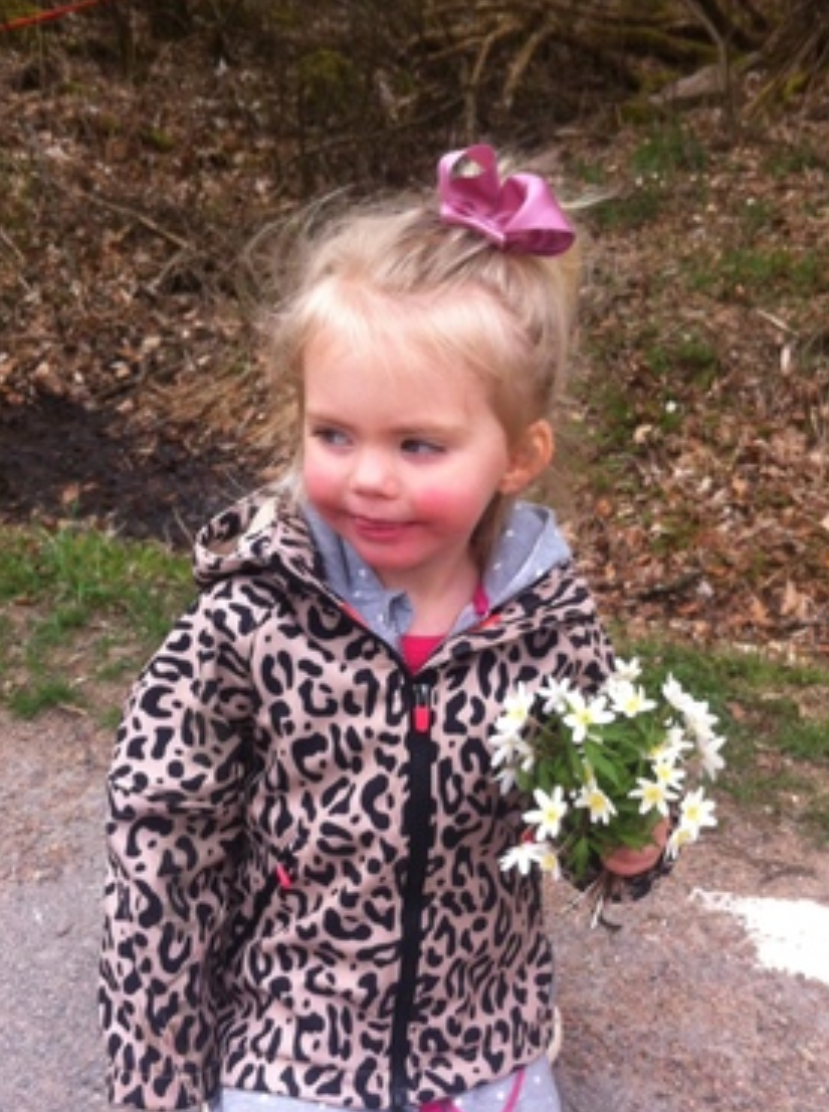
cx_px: 467
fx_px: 1475
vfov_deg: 41.2
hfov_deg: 31.4
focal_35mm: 46
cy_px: 652
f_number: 2.8
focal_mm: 3.85
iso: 80
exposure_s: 1/293
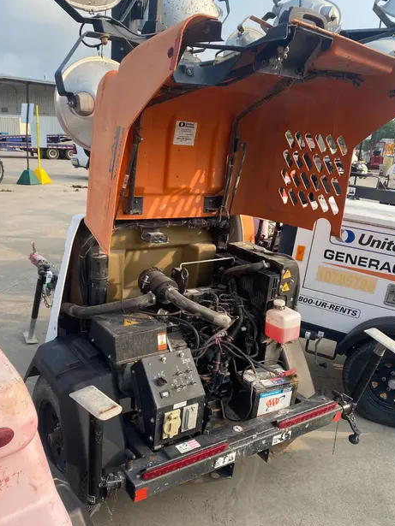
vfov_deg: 58.3
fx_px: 472
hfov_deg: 45.4
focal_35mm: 31
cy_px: 287
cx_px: 177
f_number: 1.8
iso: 32
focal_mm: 4.25
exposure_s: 1/1025
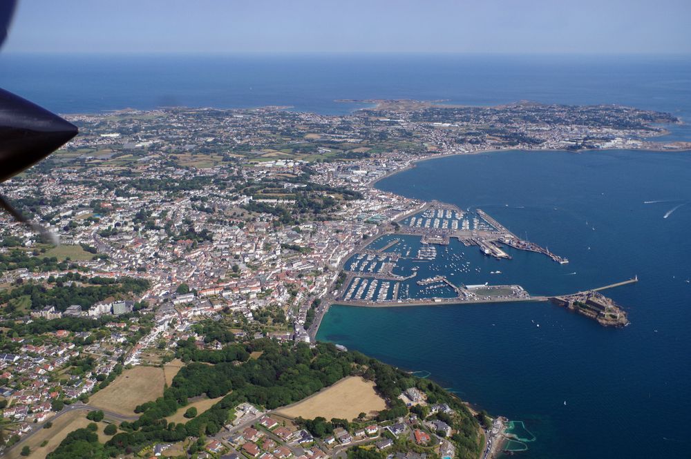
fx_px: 604
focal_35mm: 32
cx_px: 346
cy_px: 230
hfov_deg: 59.5
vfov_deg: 41.6
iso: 400
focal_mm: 21
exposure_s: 1/4000
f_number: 4.5
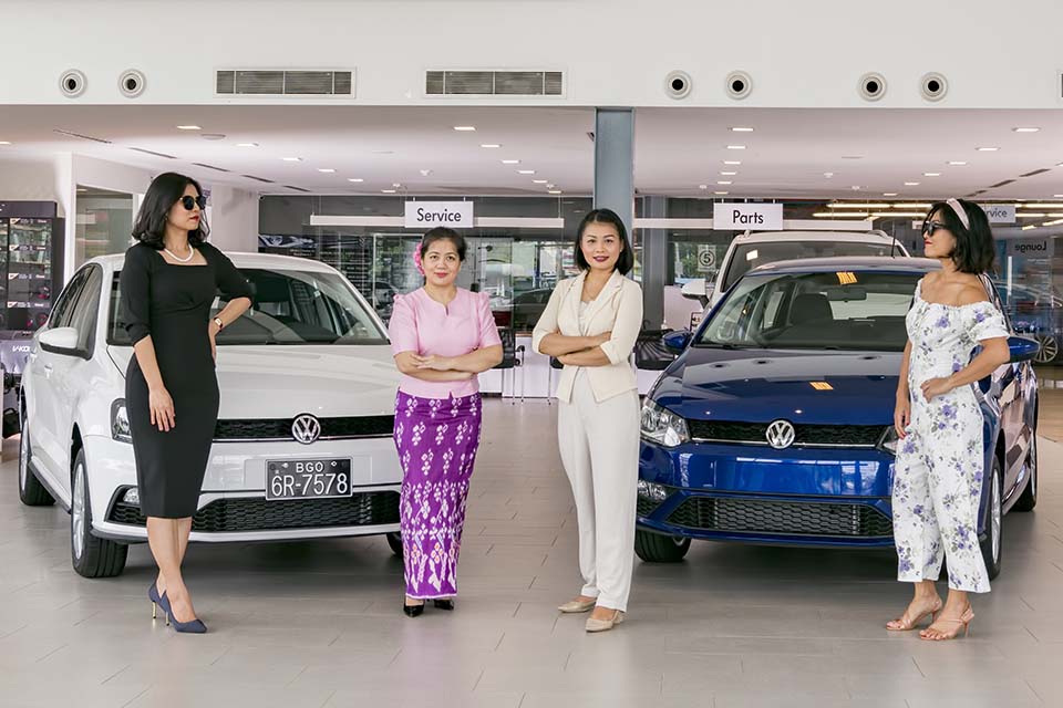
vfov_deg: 36.9
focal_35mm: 36
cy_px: 354
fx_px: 1063
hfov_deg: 53.1
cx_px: 532
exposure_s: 1/250
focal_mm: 36
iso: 1250
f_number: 11
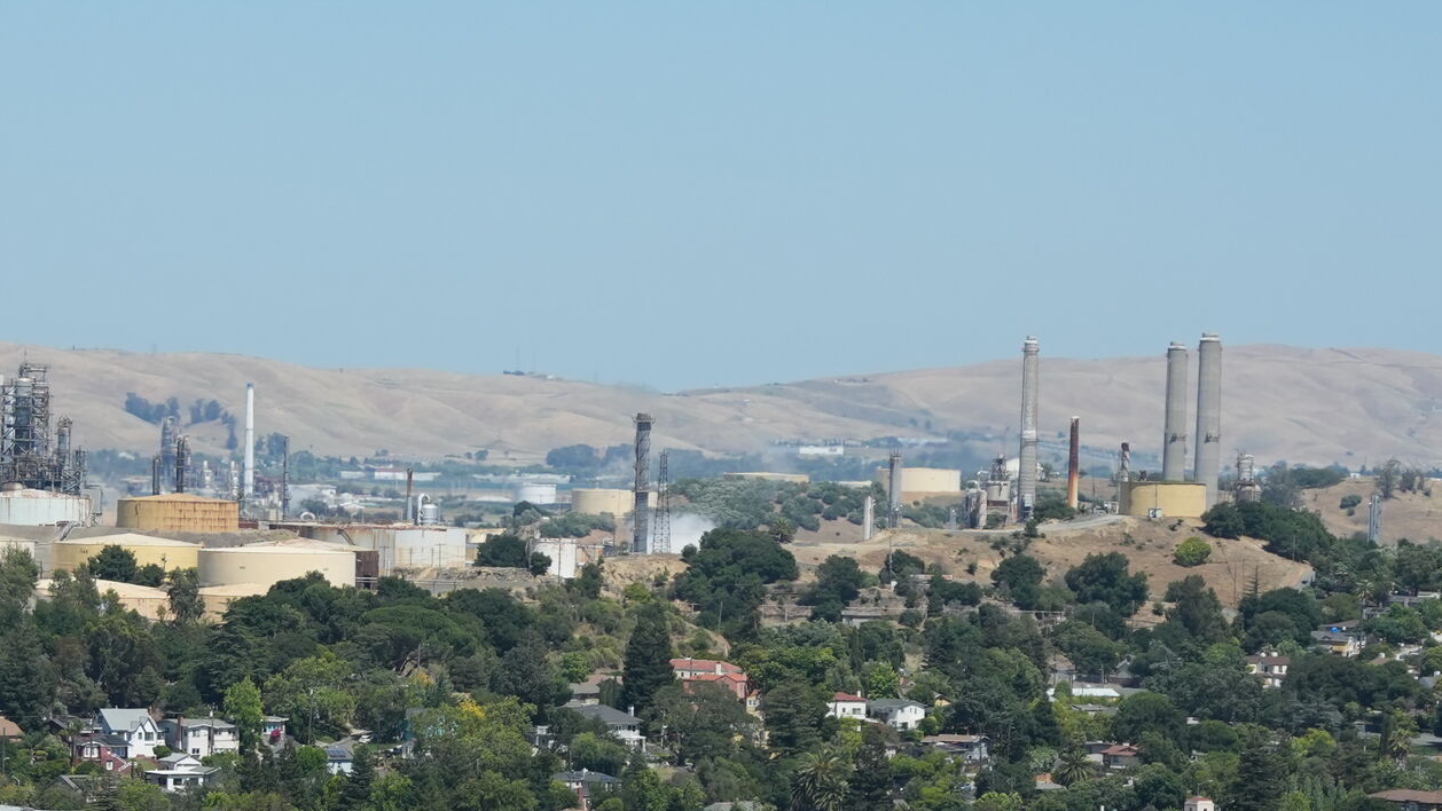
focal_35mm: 205
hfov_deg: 10.5
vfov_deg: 5.9
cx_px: 402
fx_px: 7839
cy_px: 994
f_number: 4.5
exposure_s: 1/3200
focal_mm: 57
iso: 400
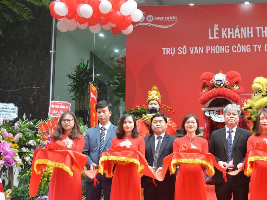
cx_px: 237
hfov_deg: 30.8
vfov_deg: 24.4
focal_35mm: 60
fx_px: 463
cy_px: 100
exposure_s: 1/40
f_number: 4.5
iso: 160
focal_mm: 22
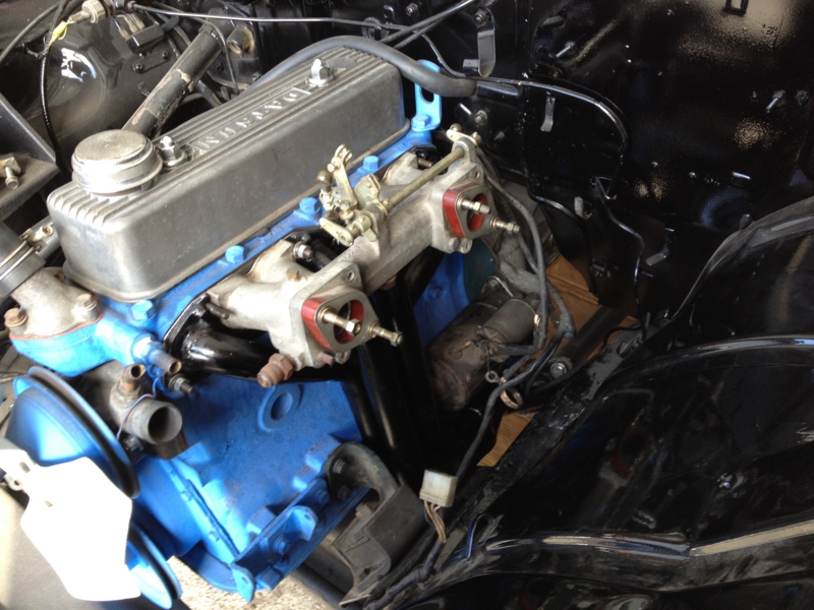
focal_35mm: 35
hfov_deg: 52.6
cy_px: 305
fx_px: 823
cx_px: 407
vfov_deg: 40.7
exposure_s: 1/30
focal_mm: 4.28
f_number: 2.4
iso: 64
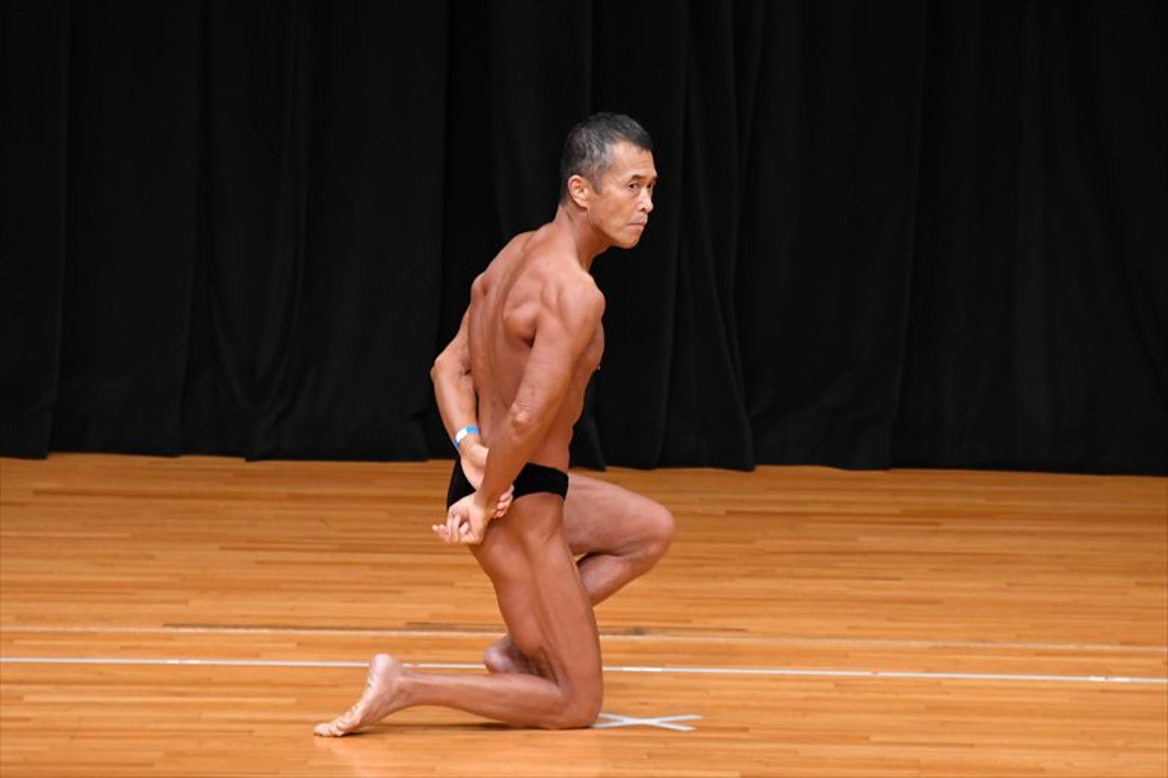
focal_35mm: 345
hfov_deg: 6.0
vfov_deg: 4.0
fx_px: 11188
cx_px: 584
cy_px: 389
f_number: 5.6
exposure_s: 1/400
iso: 3200
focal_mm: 230
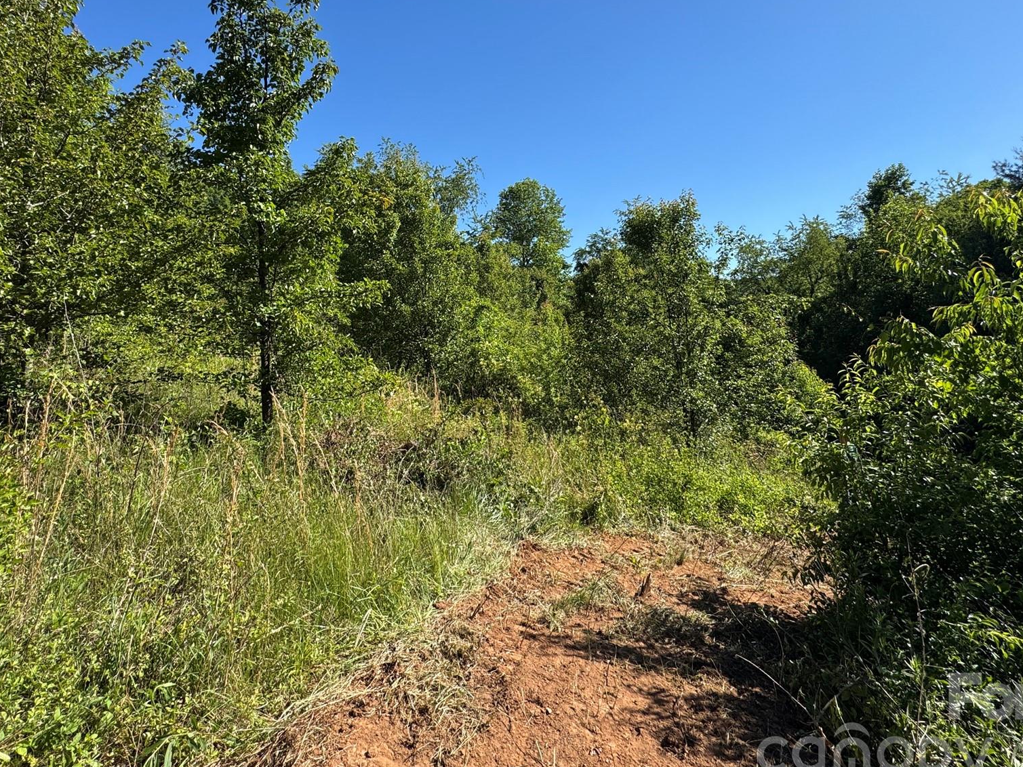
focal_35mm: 19
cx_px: 470
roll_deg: +2.1
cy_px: 285
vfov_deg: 67.6
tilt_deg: +4.6
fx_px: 562
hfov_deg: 84.5
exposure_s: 1/1160
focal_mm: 2.22
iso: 50
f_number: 2.2
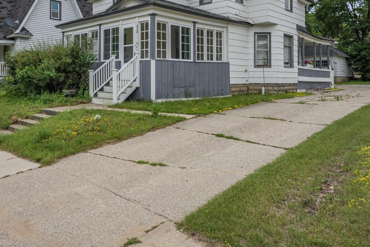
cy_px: 72
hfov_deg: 62.9
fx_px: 298
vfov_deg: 43.9
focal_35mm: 29
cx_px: 143
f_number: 18
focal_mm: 19
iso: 800
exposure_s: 1/320
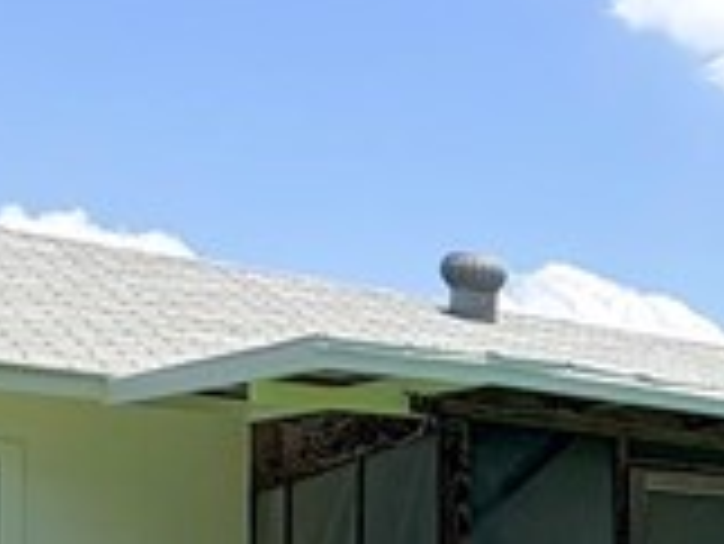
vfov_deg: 15.7
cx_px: 1408
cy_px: 737
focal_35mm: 89
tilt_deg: +2.1
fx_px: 1863
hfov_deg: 16.9
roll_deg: +0.8
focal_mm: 2.22
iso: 40
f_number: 2.2
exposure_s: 1/1078
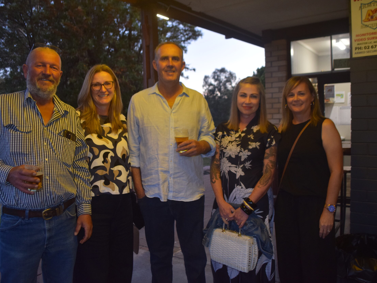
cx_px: 180
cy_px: 140
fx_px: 327
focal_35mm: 30
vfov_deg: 46.8
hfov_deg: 59.9
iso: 800
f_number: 3.5
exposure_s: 1/60
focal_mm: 18
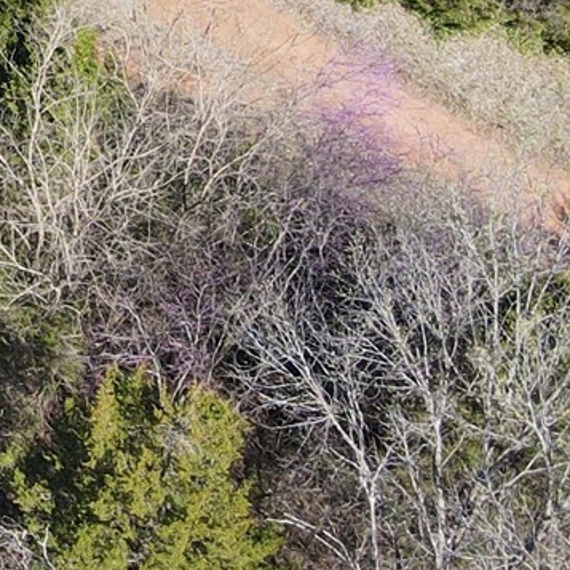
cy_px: -444
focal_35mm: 114
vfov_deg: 13.7
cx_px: -685
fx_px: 2124
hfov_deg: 12.7
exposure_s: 1/320
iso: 100
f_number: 2.8
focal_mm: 4.5
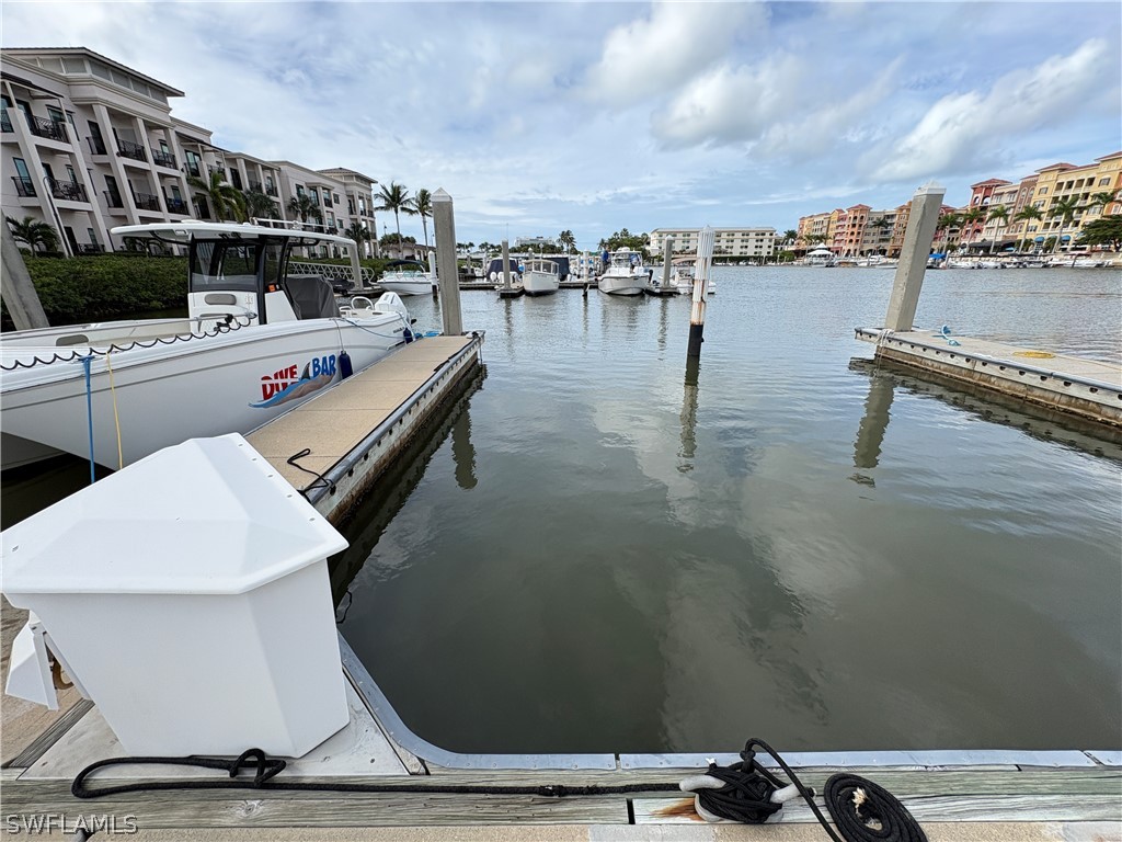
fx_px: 454
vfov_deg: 85.7
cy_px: 421
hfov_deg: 102.1
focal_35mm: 14
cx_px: 561
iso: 40
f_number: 2.2
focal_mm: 2.22
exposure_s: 1/1256
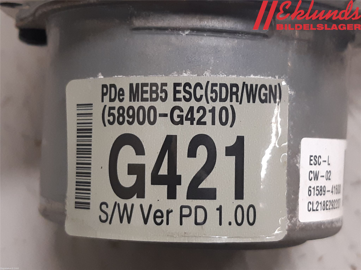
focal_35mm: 26
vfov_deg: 53.1
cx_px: 180
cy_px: 135
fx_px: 271
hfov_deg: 67.3
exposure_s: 1/50
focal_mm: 3.93
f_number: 1.7
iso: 200
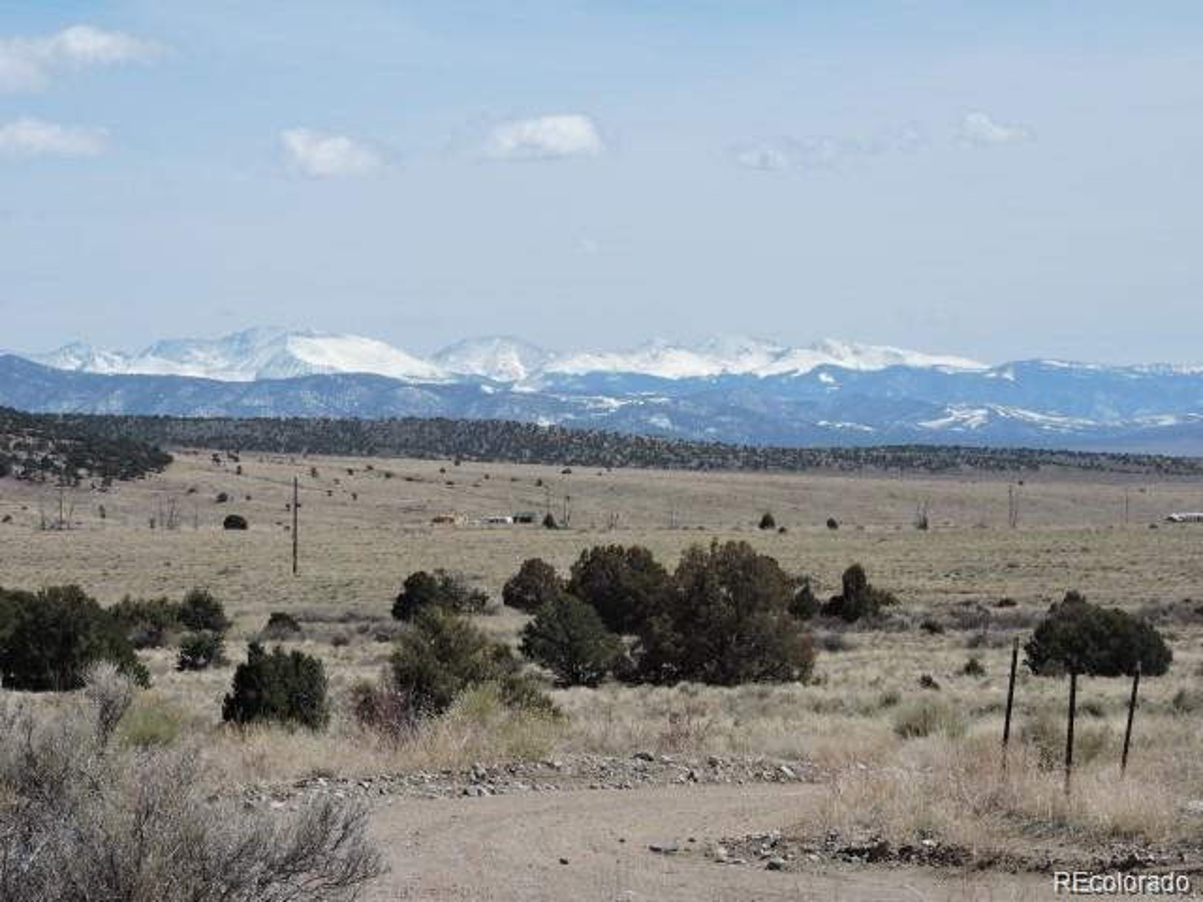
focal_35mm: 145
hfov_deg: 13.6
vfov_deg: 10.2
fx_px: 5039
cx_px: 602
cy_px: 451
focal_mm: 25.9
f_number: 4.4
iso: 100
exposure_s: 1/1000
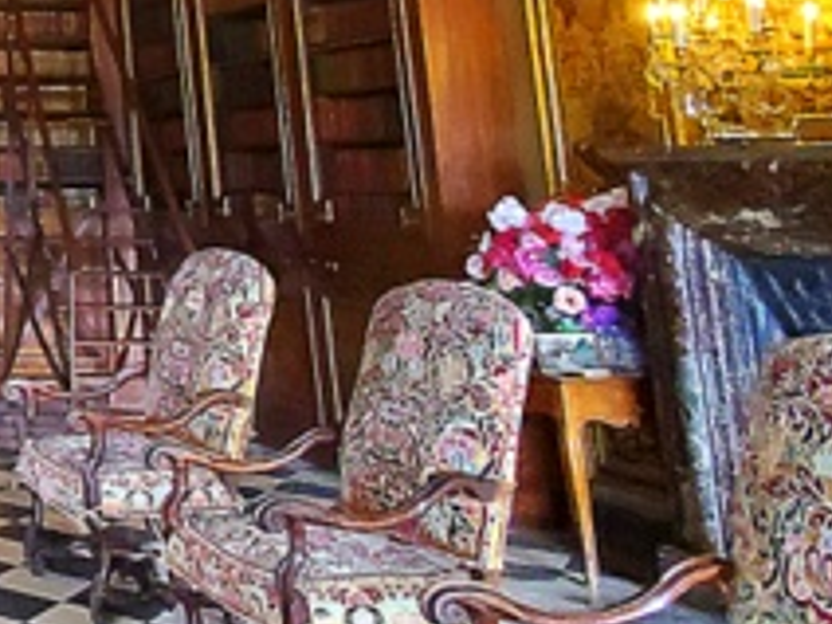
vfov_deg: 27.7
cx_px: -459
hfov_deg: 26.3
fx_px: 1178
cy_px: -24
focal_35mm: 49
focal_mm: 1.8
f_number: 2.2
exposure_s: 1/33
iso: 800
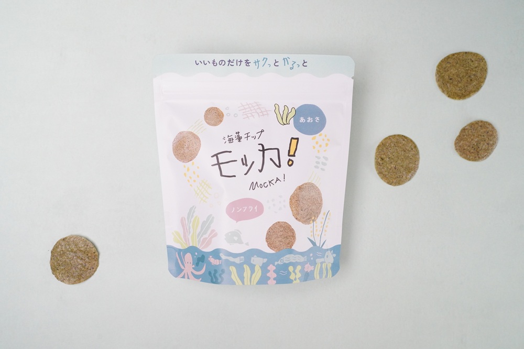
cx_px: 262
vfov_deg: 36.8
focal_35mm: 36
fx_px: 524
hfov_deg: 53.1
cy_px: 174
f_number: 8
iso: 10000
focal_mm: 36
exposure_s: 1/160
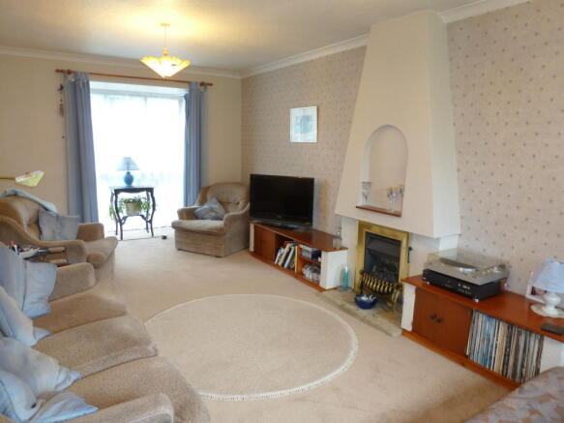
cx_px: 282
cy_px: 212
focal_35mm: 24
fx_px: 391
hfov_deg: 71.6
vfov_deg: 56.8
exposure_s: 1/4
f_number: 3.3
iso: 100
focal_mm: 4.3
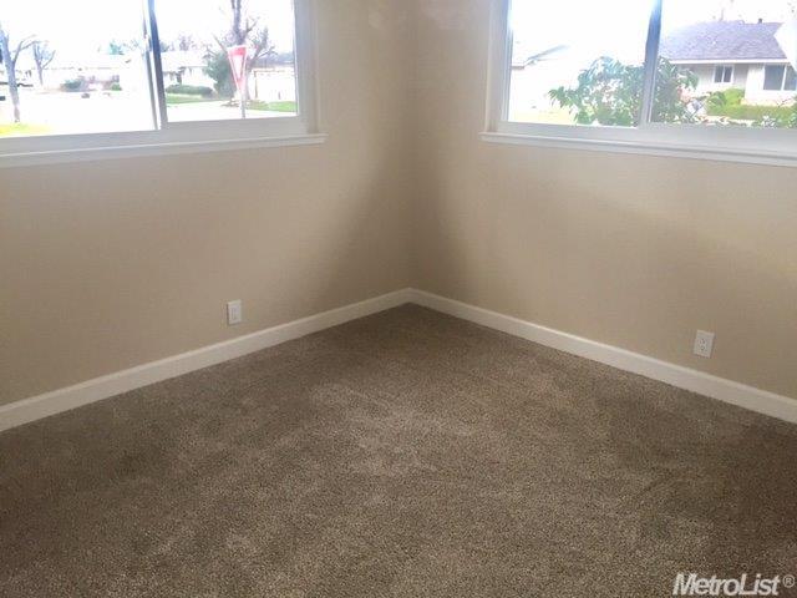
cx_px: 398
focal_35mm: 29
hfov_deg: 61.7
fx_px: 668
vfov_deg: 48.2
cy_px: 299
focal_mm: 4.15
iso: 40
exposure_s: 1/30
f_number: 2.2
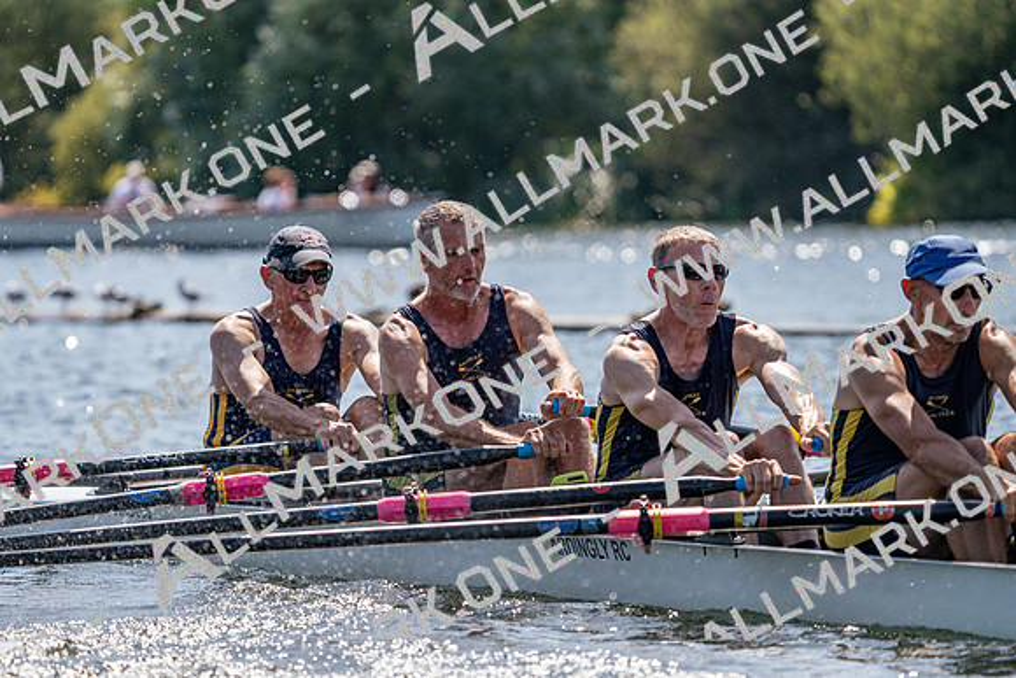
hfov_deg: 6.5
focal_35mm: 315
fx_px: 8892
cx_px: 508
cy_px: 339
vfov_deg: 4.4
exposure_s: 1/2000
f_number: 6.3
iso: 320
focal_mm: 315
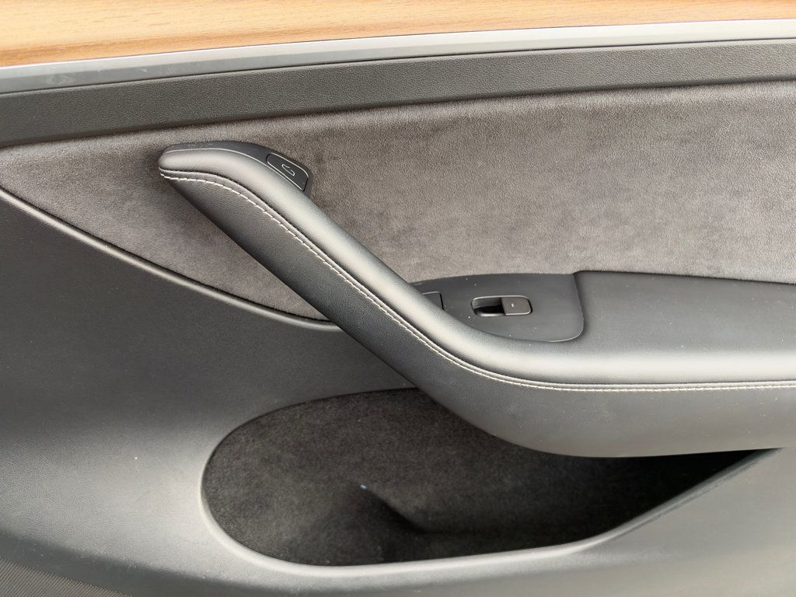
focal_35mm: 24
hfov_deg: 71.6
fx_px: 552
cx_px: 398
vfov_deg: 56.8
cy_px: 298
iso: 250
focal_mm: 6.93
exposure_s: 1/121
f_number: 1.8
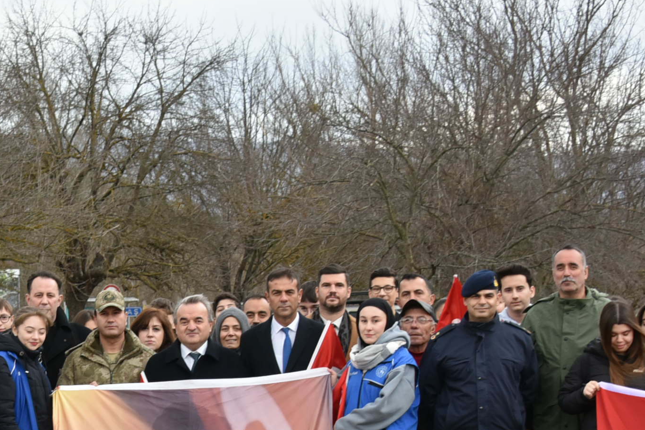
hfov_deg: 13.0
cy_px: 393
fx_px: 2814
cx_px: 132
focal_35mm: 157
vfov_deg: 8.7
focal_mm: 58
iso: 800
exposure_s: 1/200
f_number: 7.1
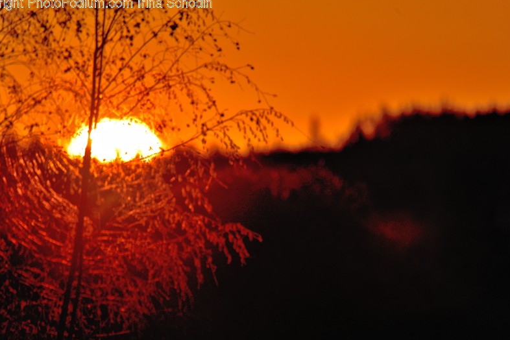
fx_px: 9732
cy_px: 183
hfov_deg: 3.0
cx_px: 260
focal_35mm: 687
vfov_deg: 2.0
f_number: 9
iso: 100
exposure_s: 1/1250
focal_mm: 600
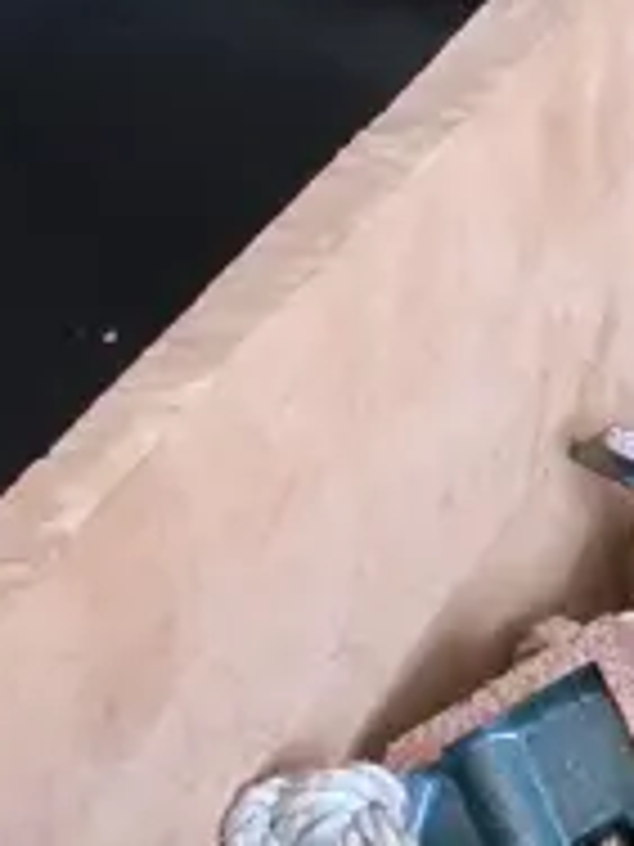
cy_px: 954
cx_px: 1034
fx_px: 3590
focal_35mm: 147
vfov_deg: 13.1
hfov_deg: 9.7
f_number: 2
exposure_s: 1/100
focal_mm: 2.87
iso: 160
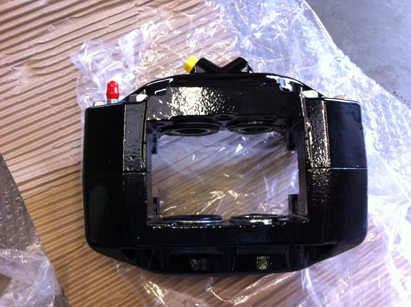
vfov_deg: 40.6
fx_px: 415
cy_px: 154
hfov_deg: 52.7
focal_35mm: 35
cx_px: 206
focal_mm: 3.9
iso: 100
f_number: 2.8
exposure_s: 1/15
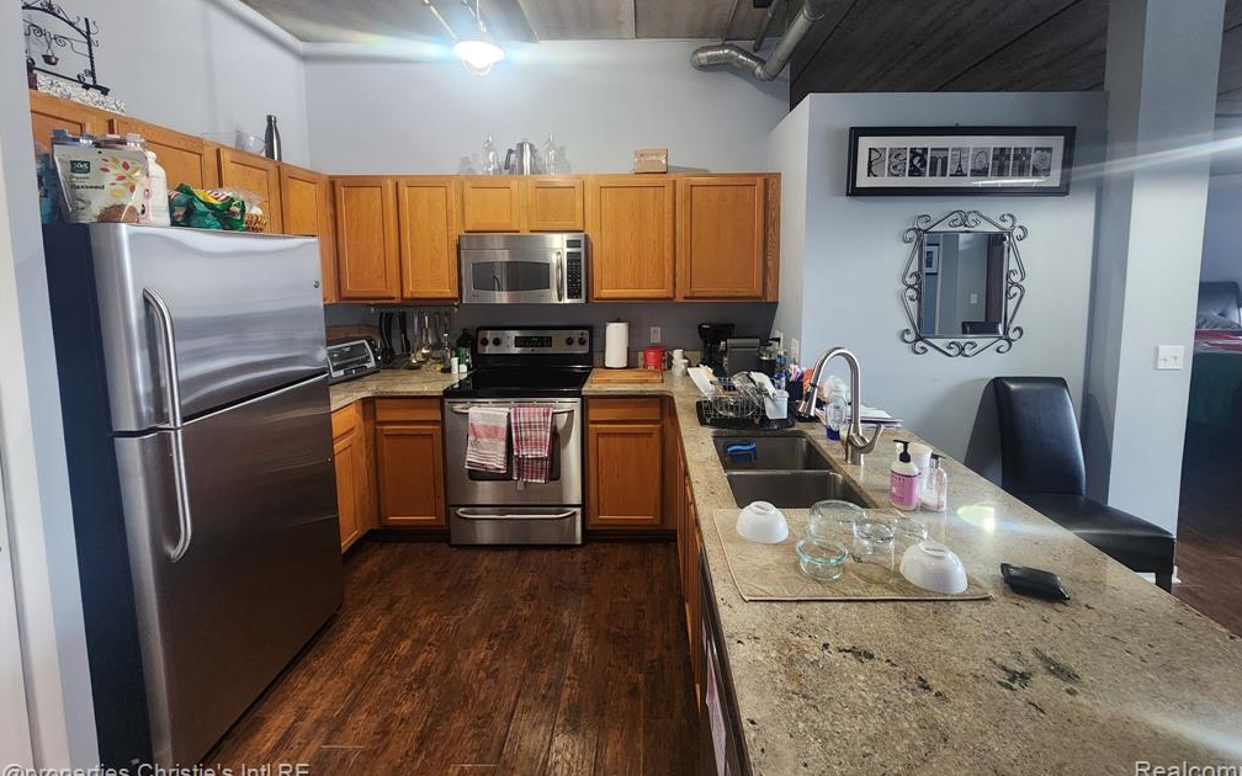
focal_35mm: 14
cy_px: 318
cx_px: 628
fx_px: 474
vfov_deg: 77.9
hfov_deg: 105.3
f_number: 2.2
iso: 320
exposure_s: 1/60
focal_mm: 2.2
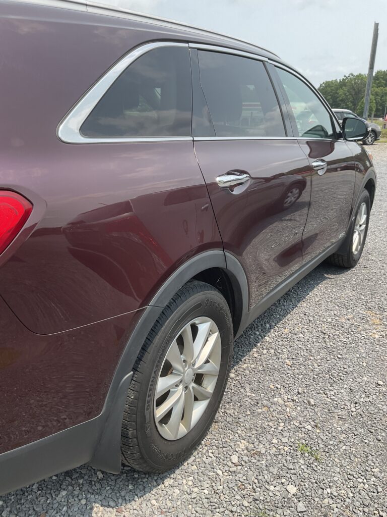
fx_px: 432
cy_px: 258
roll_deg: -0.5
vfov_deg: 61.7
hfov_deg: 48.2
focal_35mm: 29
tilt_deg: -16.7
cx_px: 194
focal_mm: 3
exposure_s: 1/1015
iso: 16
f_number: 1.8
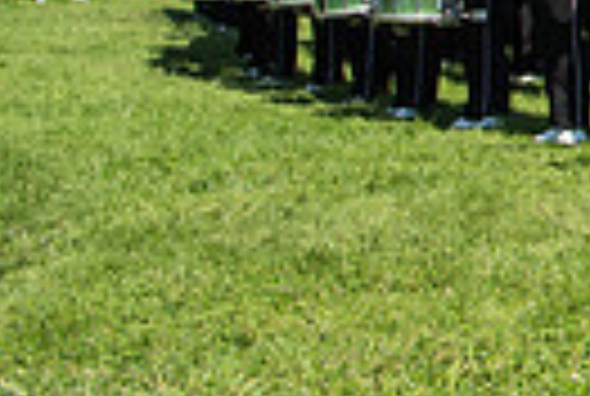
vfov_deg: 12.2
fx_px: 1741
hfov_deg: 14.9
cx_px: 1252
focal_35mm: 106
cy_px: -236
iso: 200
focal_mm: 24
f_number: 5.6
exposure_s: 1/1250
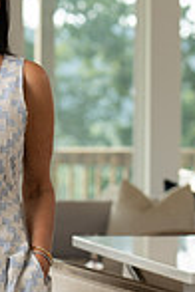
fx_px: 1934
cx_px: -18
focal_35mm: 238
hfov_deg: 5.8
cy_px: 264
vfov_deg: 8.6
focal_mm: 78
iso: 160
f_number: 3.5
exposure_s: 1/125
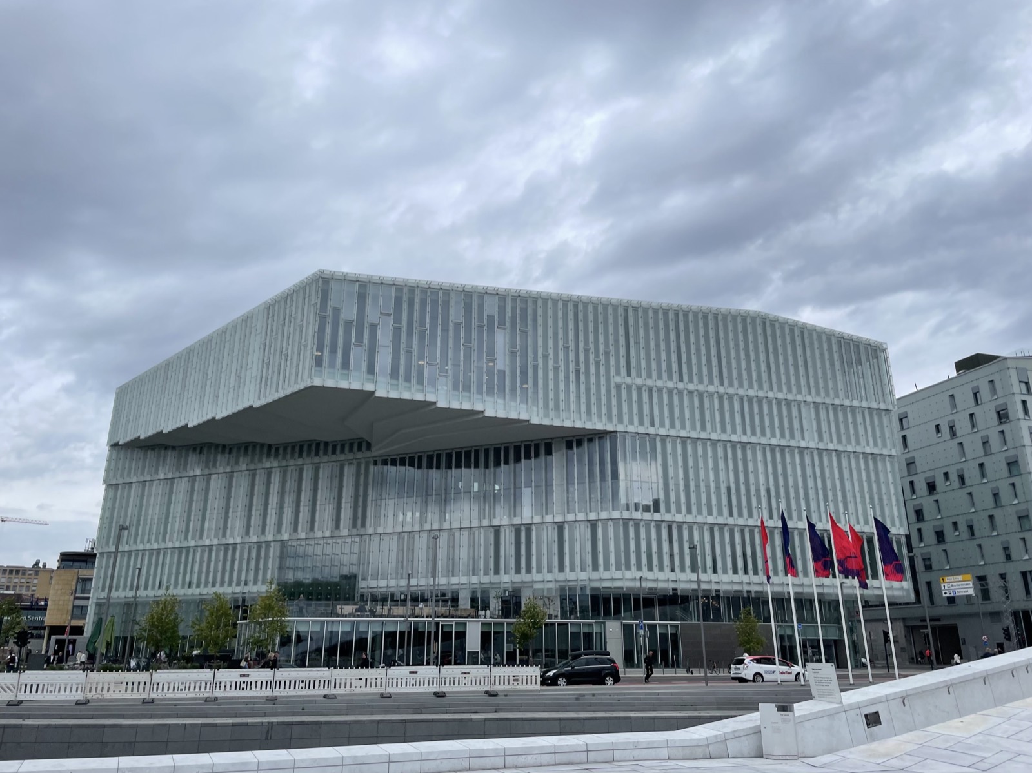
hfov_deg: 67.3
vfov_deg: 53.0
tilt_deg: +19.6
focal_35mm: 26
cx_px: 516
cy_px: 386
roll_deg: -1.0
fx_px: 775
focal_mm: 4.2
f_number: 1.6
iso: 32
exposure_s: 1/3861
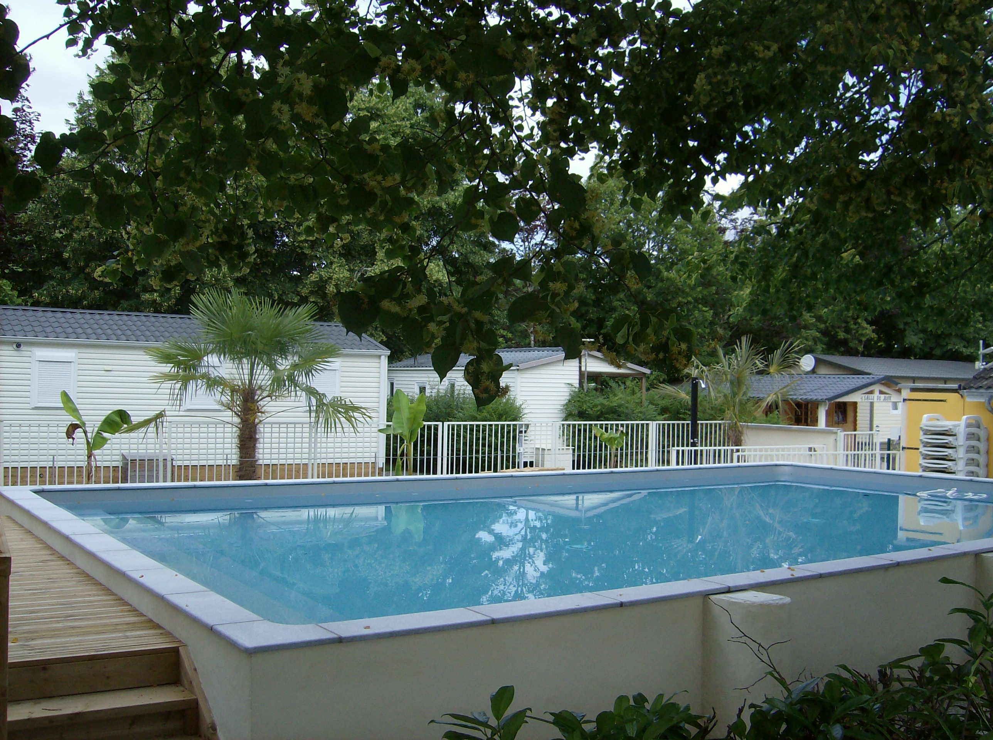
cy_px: 370
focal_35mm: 36
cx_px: 496
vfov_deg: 39.5
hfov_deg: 51.5
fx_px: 1030
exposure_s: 1/543
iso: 100
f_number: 4.7
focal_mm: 6
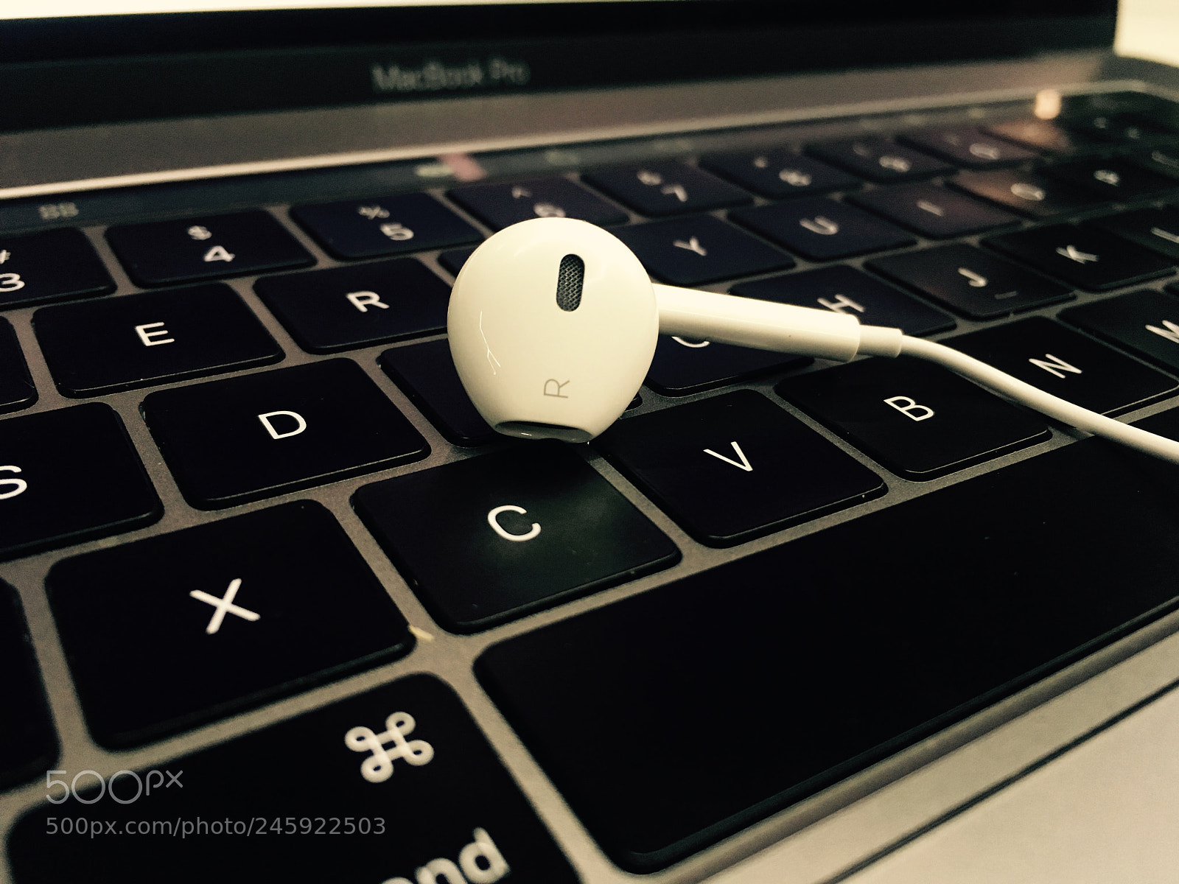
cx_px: 590
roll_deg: -5.3
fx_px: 988
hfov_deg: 61.7
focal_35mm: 29
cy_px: 442
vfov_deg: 48.2
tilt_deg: -31.7
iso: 160
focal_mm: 4.15
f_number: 2.2
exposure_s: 1/33
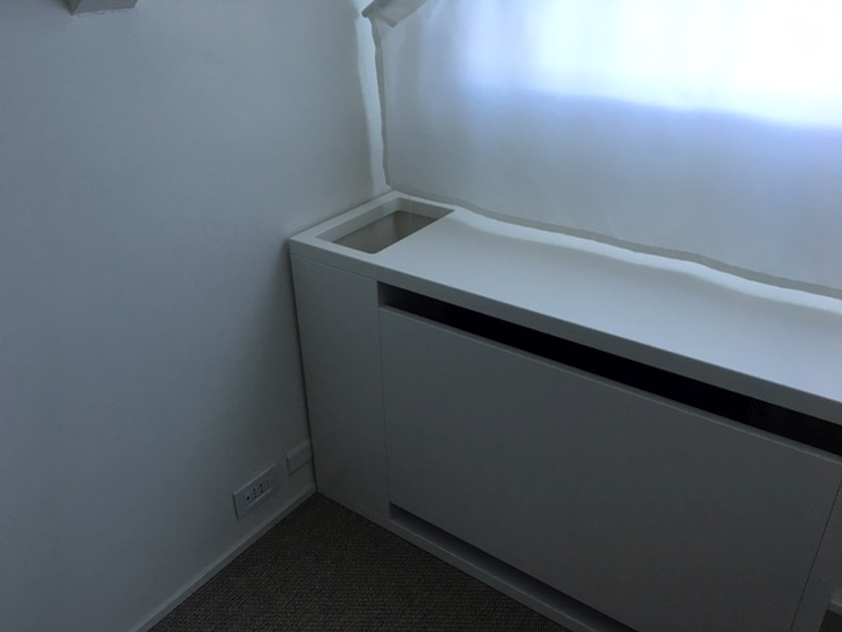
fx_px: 705
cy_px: 316
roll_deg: +1.7
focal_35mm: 29
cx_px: 421
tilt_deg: -26.3
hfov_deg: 61.7
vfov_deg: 48.2
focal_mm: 4.15
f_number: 2.2
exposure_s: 1/33
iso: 25
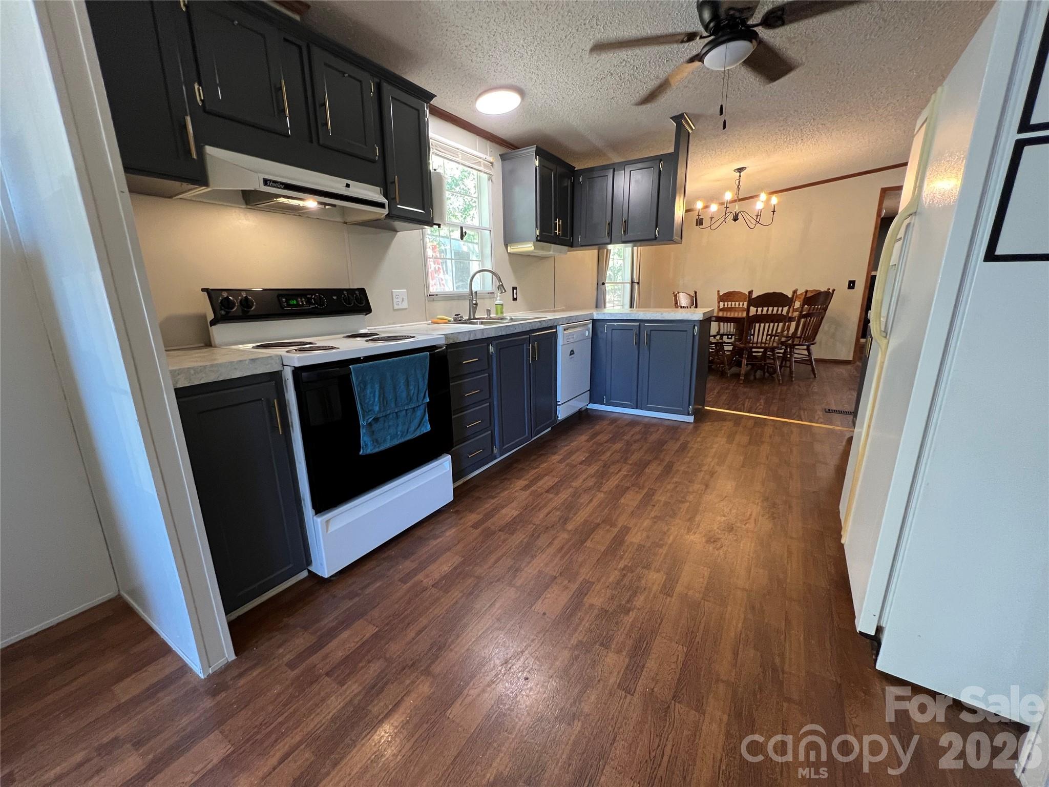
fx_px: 394
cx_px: 524
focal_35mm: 13
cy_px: 394
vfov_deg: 89.9
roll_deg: +1.8
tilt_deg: -13.6
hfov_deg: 106.2
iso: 320
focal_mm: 1.57
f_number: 1.8
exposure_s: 1/60
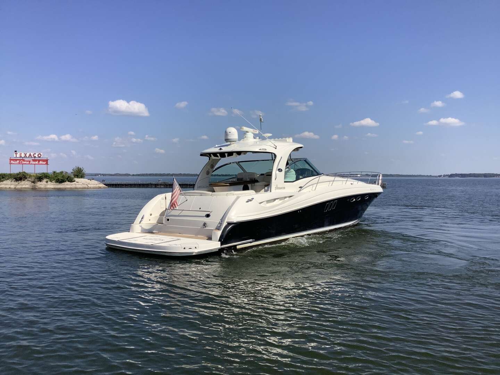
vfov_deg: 45.4
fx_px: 448
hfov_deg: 58.4
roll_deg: +0.1
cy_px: 188
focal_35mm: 31
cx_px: 250
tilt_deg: -0.7
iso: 25
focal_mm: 3.3
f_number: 2.4
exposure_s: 1/3021
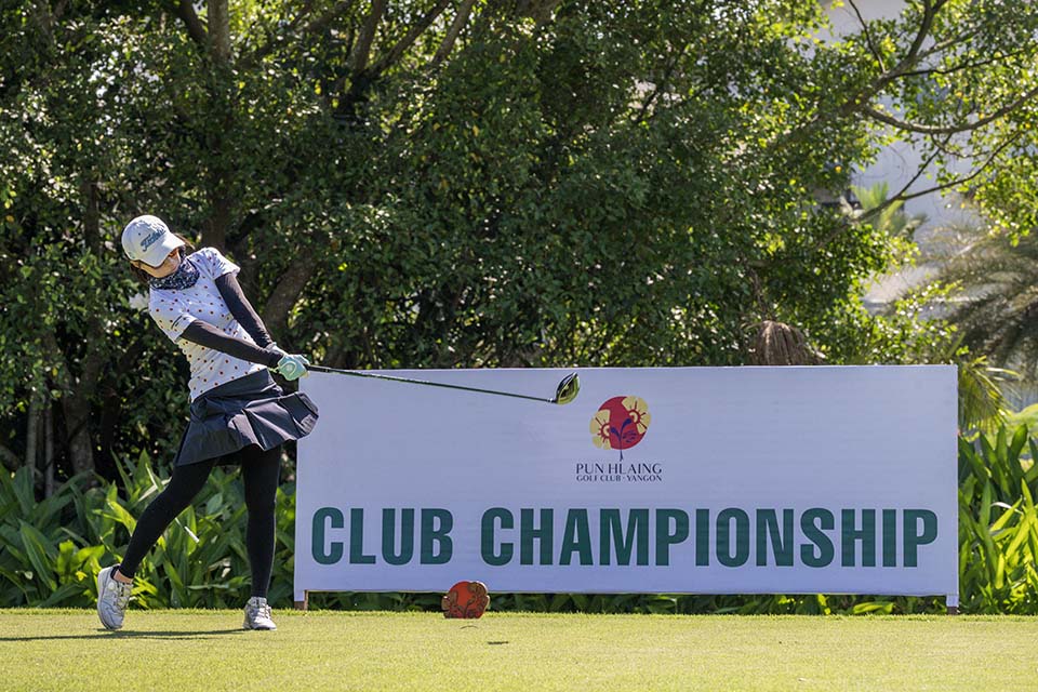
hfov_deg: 21.0
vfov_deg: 14.1
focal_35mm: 97
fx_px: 2797
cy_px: 346
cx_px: 519
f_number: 5.6
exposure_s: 1/2000
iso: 1600
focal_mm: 97
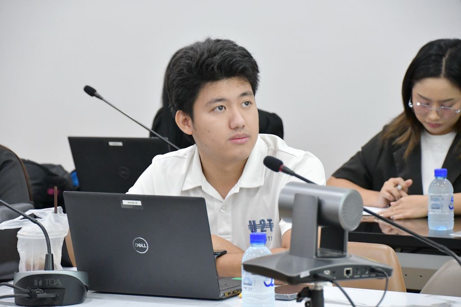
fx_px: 2011
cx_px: 230
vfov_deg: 8.7
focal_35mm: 157
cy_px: 154
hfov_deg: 13.1
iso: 5000
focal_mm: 105
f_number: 5.6
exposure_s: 1/125
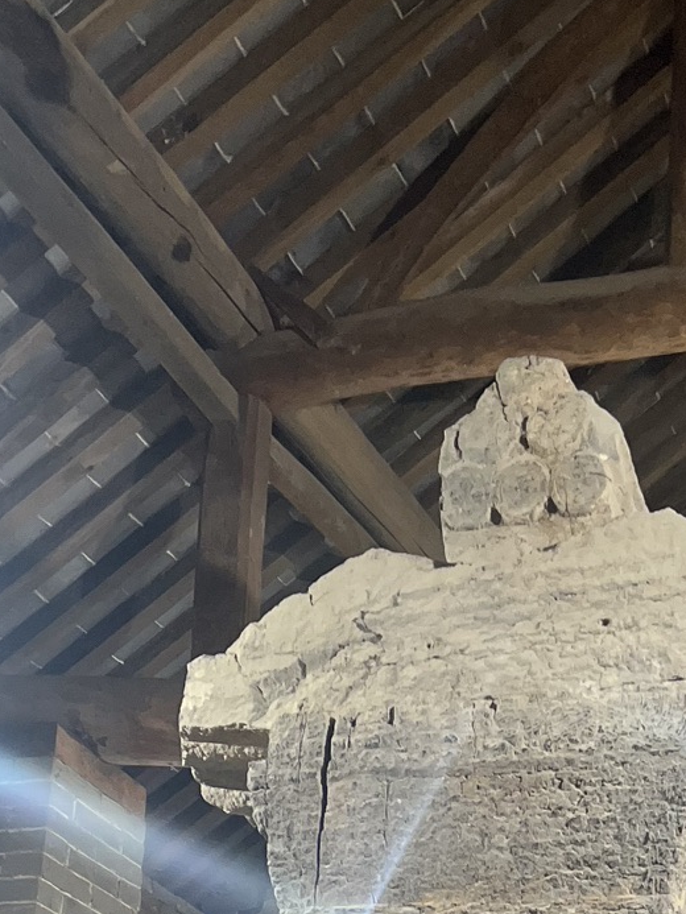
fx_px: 1981
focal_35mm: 75
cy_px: 1281
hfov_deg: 19.4
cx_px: 573
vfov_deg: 22.4
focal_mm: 5.7
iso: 100
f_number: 1.5
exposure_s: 1/100
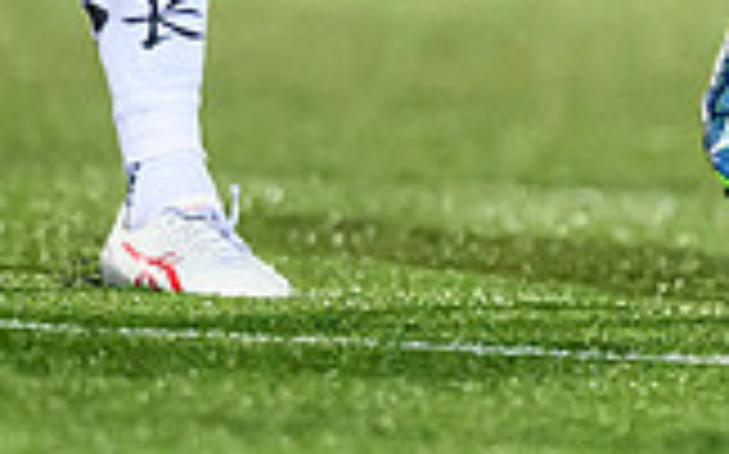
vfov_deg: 0.5
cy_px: -347
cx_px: 733
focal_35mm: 2675
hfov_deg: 0.8
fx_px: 53109
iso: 6400
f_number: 3.2
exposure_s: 1/1250
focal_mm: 400
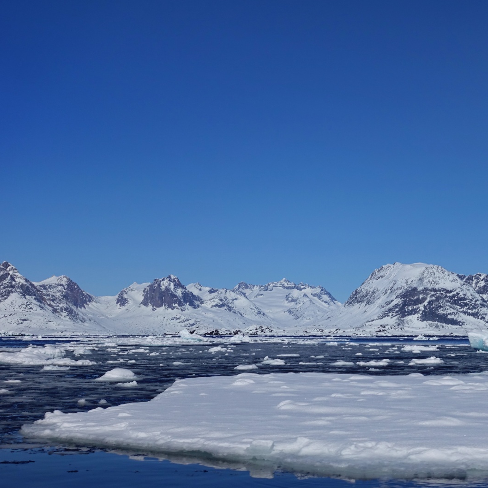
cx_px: 308
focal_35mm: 63
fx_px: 1005
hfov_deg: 27.2
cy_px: 246
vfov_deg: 27.3
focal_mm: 17.9
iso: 125
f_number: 4
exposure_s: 1/500
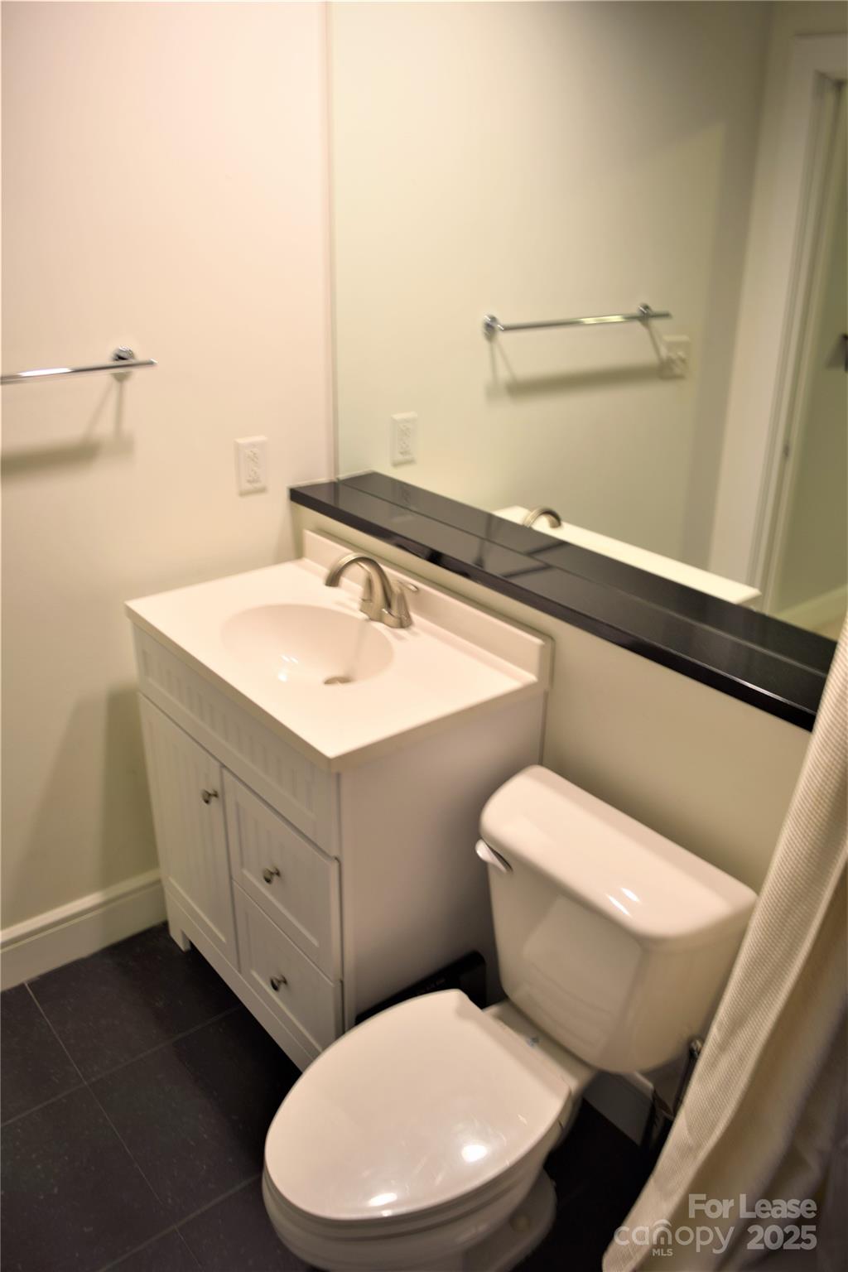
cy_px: 636
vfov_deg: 67.4
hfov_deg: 47.9
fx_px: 954
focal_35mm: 27
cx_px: 424
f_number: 3.5
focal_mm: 18
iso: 100
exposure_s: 1/8
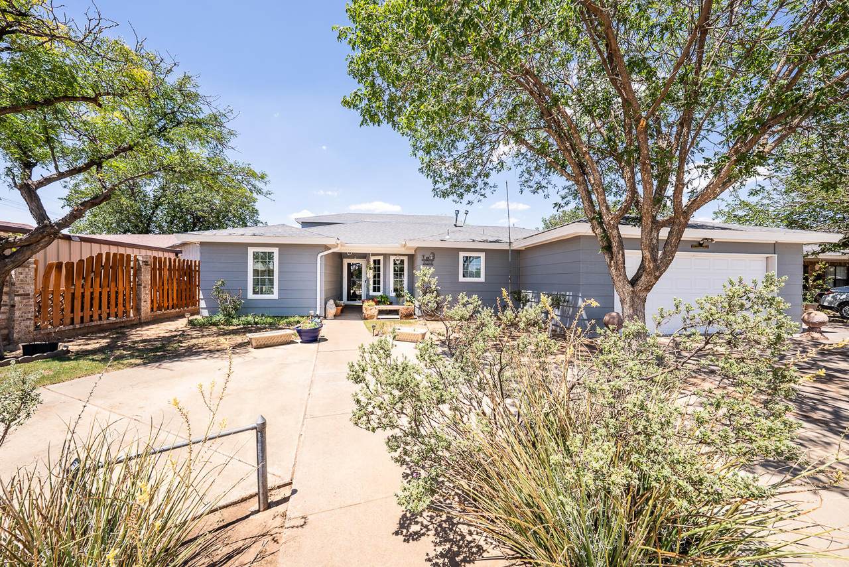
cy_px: 284
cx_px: 424
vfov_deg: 90.1
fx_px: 283
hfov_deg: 112.6
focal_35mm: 12
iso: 80
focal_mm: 12
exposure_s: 1/100
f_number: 8
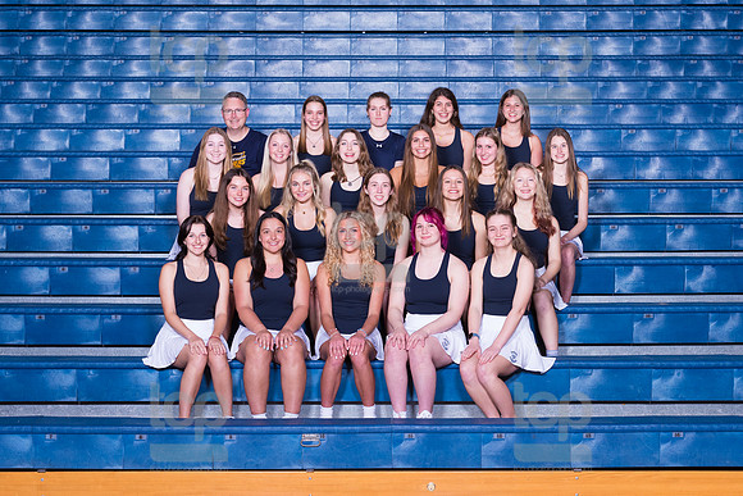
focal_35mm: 67
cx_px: 395
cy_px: 256
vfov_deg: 20.3
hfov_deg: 30.1
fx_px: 1383
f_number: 7.1
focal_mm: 52
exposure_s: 1/250
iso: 500
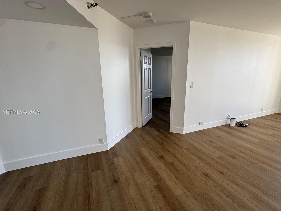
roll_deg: -1.2
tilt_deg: -15.1
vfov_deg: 74.6
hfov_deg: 91.0
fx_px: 138
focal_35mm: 17
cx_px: 144
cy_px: 112
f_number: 2.2
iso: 50
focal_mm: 2.22
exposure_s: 1/99
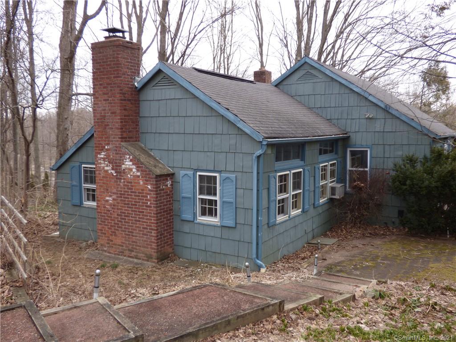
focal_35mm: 32
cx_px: 228
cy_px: 171
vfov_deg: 44.2
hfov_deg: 56.8
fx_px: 422
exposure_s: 1/200
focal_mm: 5.53
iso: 100
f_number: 3.3
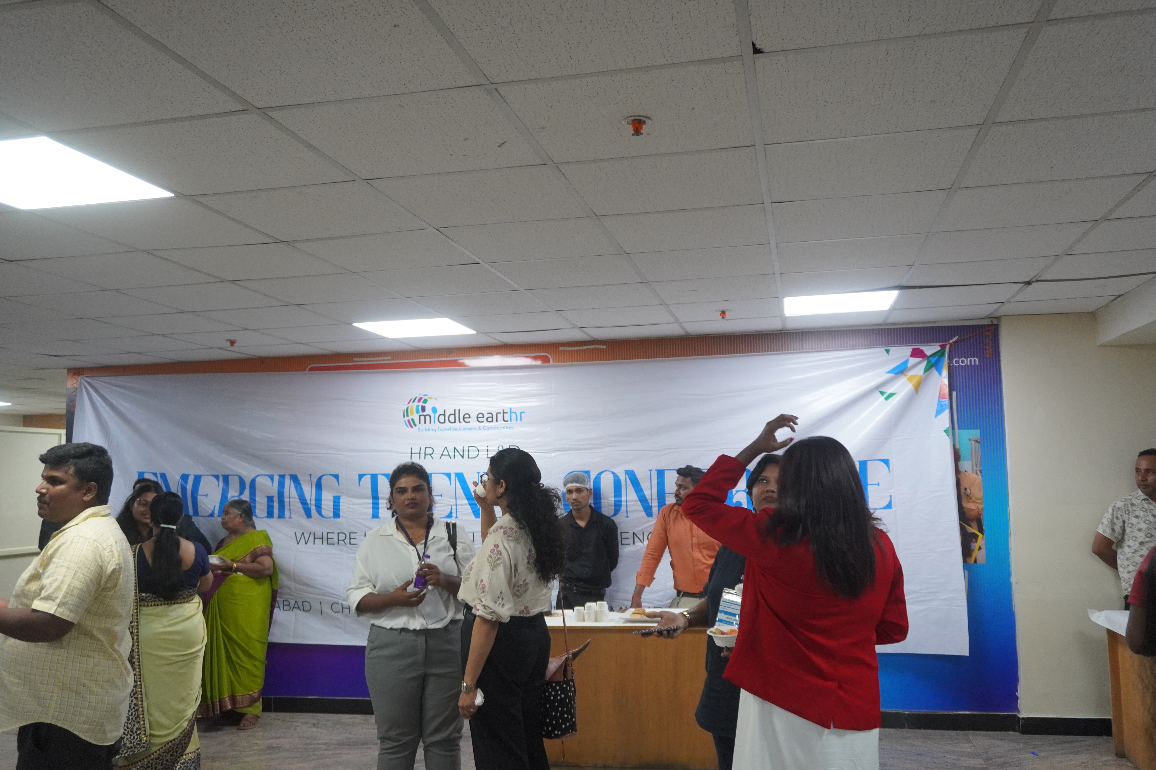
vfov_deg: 43.6
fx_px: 963
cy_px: 385
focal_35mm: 30
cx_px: 578
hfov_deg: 61.9
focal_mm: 20
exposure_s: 1/160
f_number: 4
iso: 1600
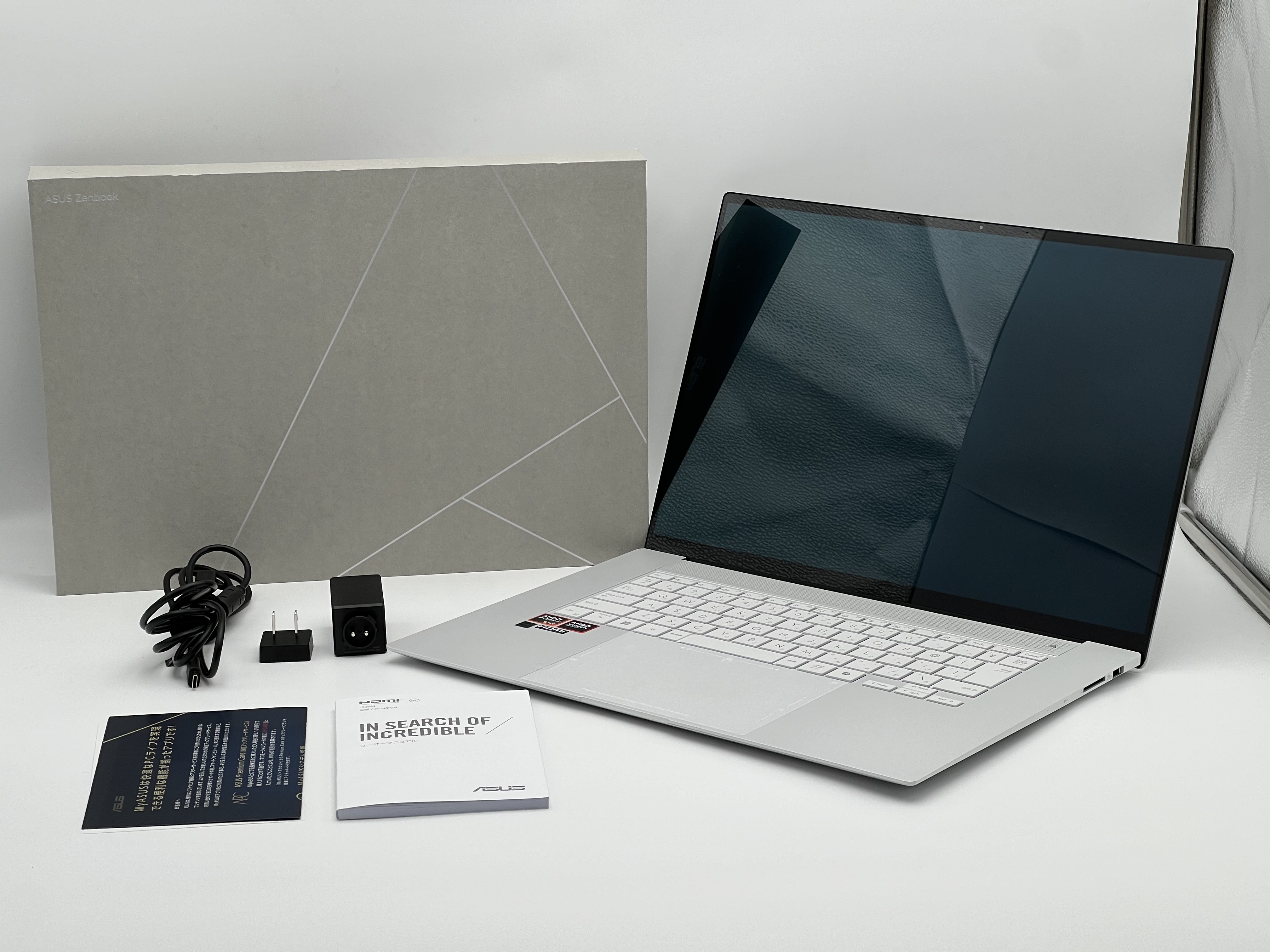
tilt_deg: -14.4
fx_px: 2825
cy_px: 476
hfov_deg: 25.3
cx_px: 635
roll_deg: +0.4
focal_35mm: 77
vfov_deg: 19.1
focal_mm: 9
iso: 32
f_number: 2.8
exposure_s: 1/131
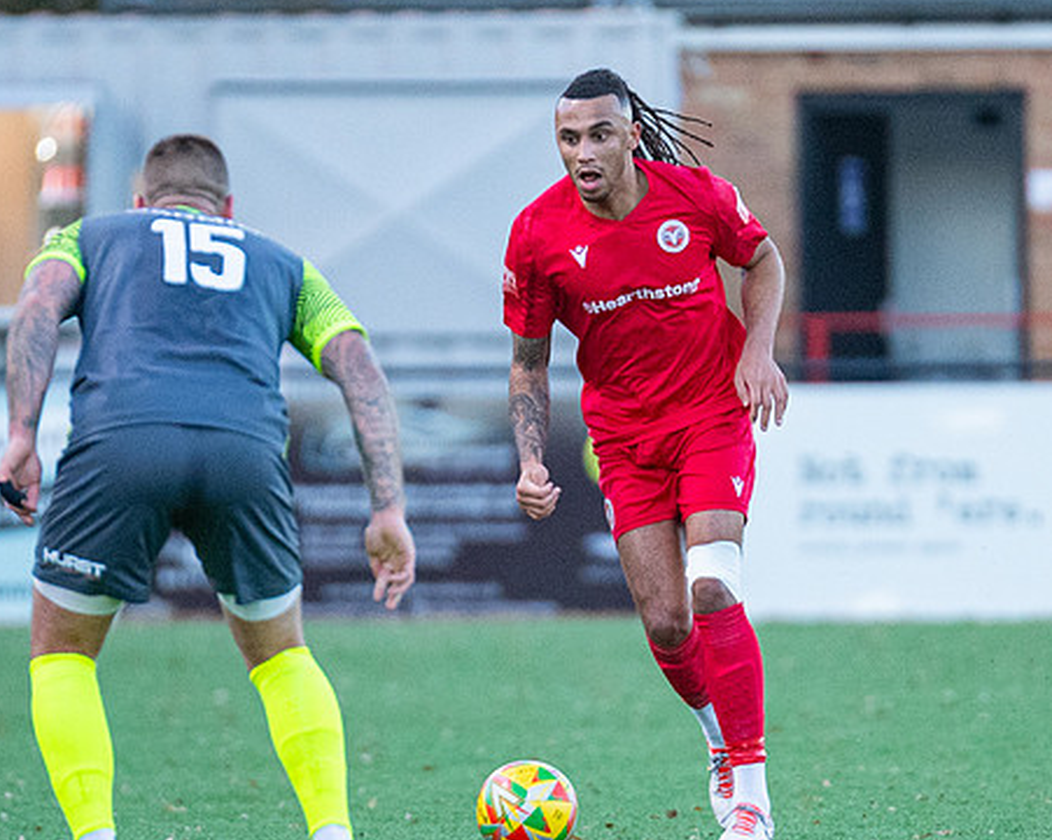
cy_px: 423
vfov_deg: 2.0
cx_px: 736
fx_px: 23860
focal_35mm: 767
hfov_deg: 2.5
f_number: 2.8
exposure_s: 1/1600
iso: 4000
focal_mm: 270
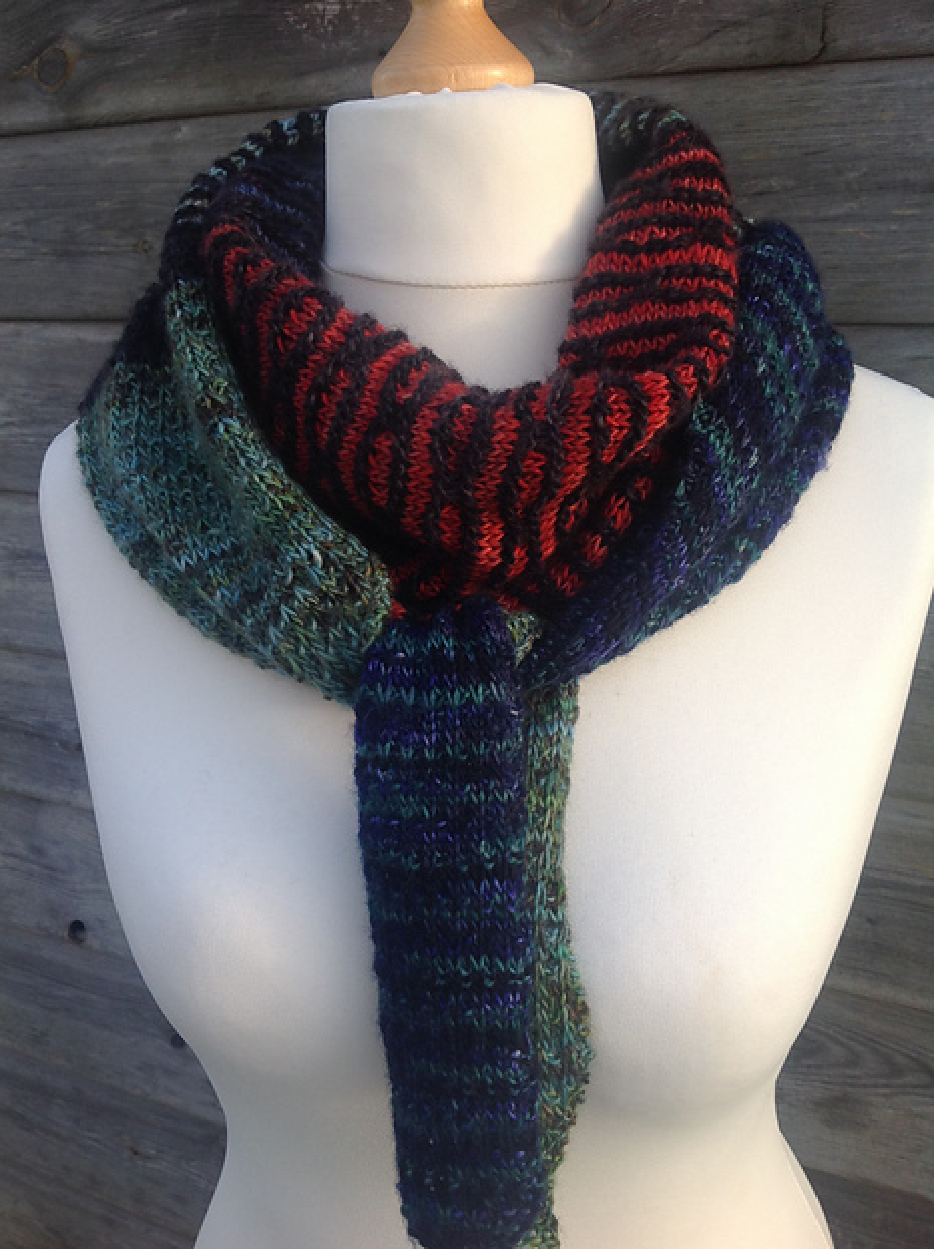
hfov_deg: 39.6
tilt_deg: -13.7
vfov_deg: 51.4
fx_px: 1298
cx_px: 456
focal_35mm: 36
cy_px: 627
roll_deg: +0.8
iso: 50
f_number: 2.4
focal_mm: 4.28
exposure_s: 1/398
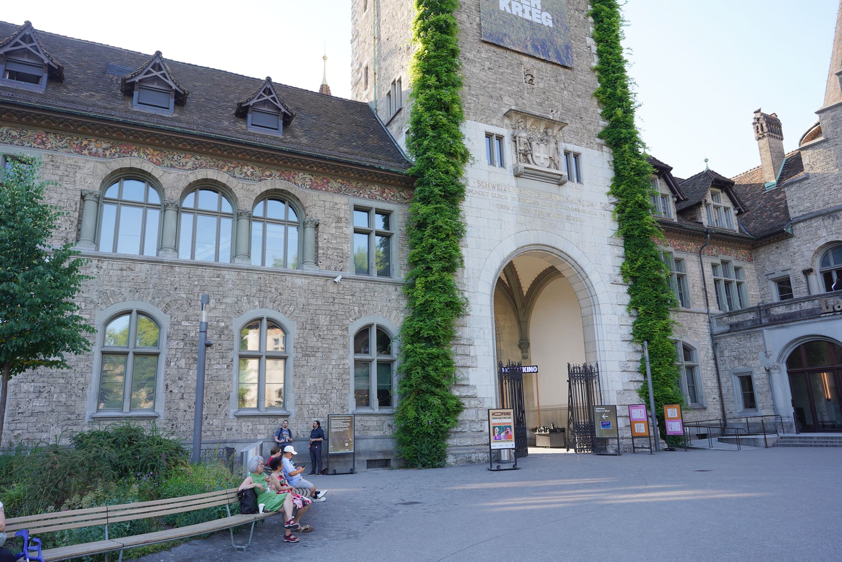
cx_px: 421
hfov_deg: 73.7
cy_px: 281
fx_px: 561
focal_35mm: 24
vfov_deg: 53.1
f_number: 5.6
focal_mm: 24
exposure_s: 1/100
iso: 100
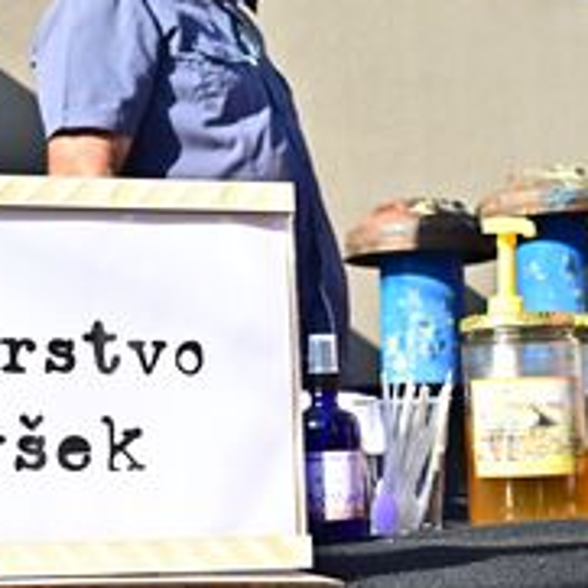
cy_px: 201
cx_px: 214
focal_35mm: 74
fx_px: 1422
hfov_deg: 23.3
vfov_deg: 23.3
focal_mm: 35
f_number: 16
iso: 400
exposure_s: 1/200
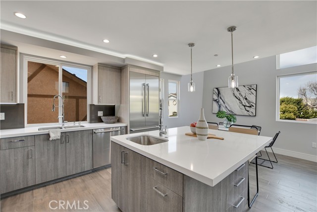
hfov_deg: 100.4
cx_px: 158
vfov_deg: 77.4
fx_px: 132
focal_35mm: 15
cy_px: 106
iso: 400
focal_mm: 10
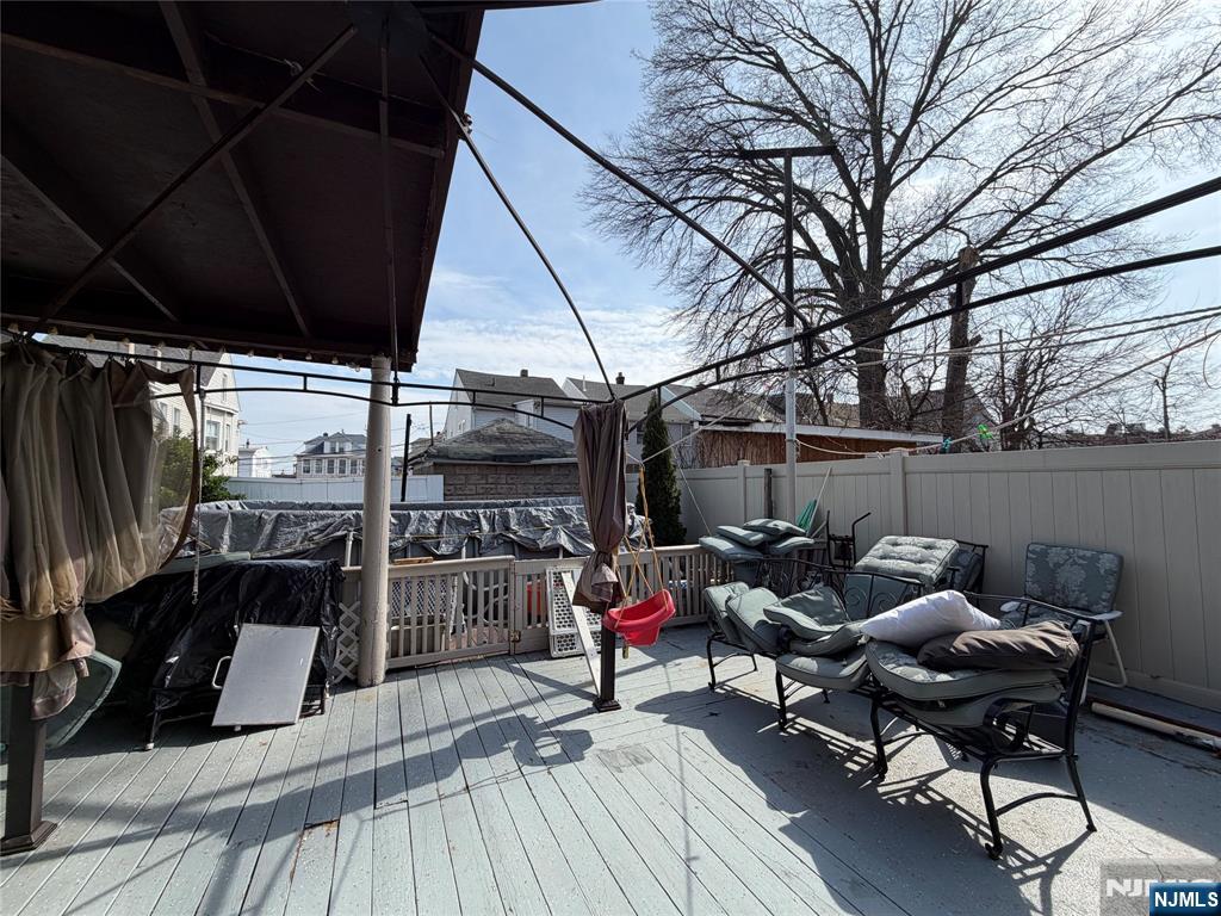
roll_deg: +0.5
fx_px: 494
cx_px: 610
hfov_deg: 102.1
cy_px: 458
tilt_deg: +3.6
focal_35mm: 14
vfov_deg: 85.7
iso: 20
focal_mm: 2.22
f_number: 2.2
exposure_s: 1/830
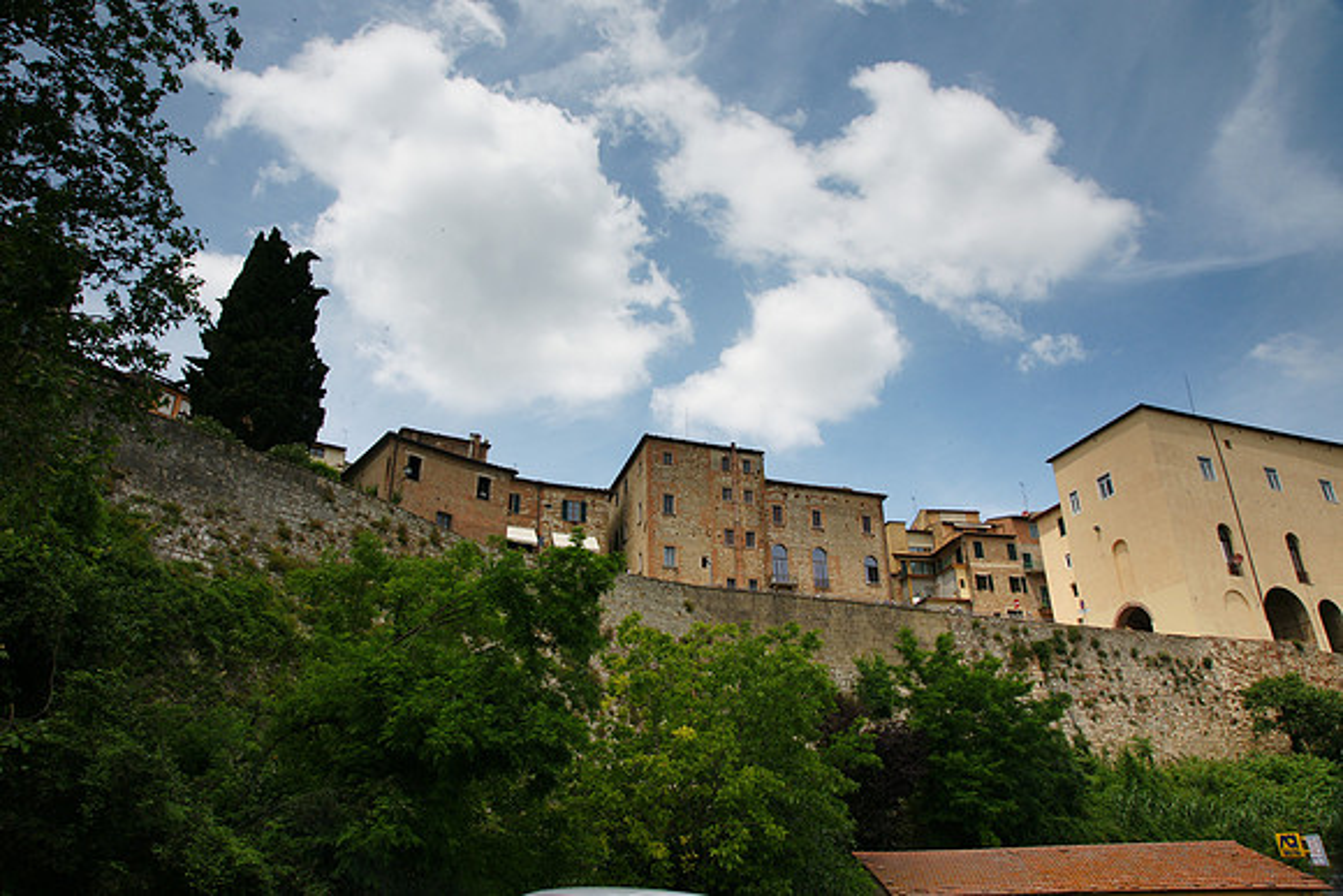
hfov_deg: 73.7
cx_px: 672
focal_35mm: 24
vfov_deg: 53.2
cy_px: 448
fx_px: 896
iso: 200
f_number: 10
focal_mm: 16
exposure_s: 1/160
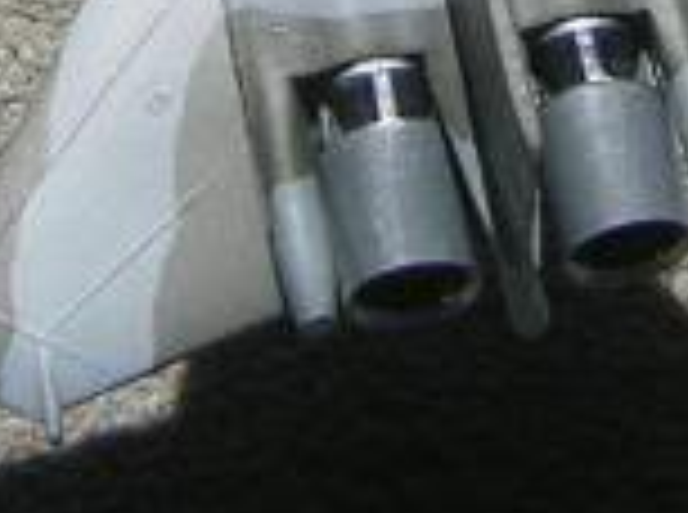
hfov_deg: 13.1
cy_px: -387
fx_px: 2994
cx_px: 477
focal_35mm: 151
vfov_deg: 9.4
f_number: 5.2
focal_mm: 4.7
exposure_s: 1/446
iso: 50
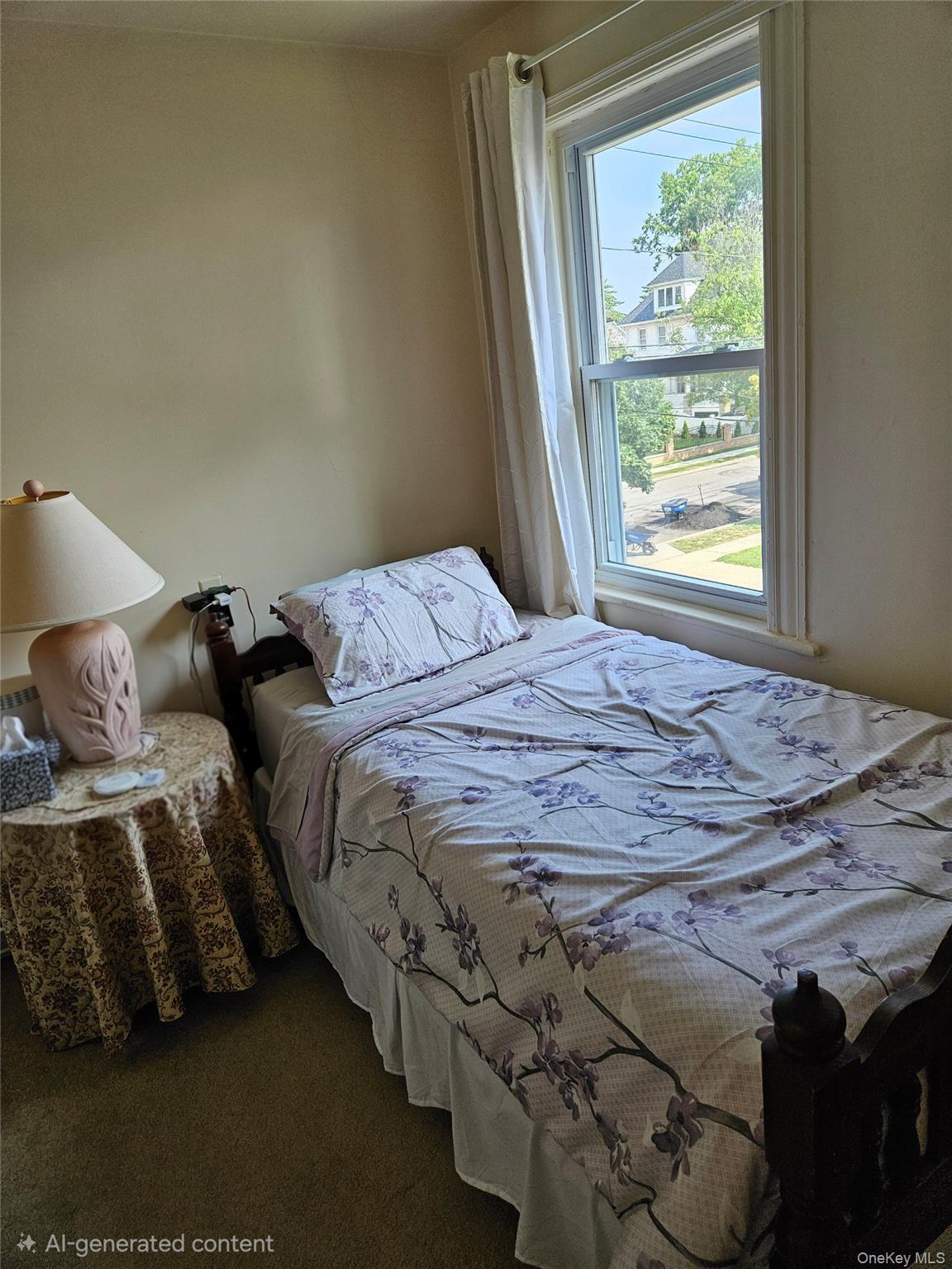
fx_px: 843
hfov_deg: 58.9
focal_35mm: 23
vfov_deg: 73.9
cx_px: 476
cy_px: 634
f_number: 1.8
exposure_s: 1/208
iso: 80
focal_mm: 5.4
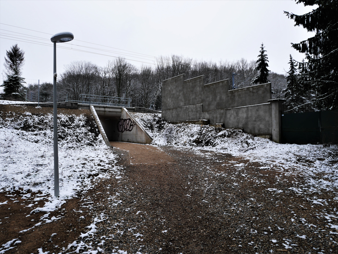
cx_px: 169
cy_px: 127
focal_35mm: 24
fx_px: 234
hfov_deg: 71.6
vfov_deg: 56.9
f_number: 9
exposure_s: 1/160
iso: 200
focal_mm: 12
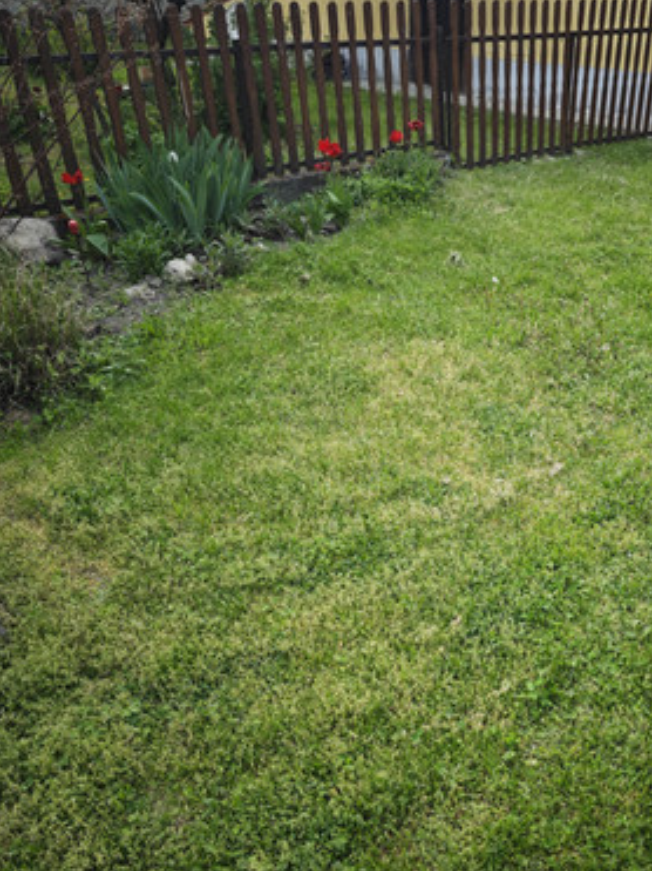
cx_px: 469
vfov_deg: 58.4
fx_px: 779
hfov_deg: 44.3
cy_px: 433
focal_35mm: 31
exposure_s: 1/146
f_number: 1.9
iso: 50
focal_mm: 7.79
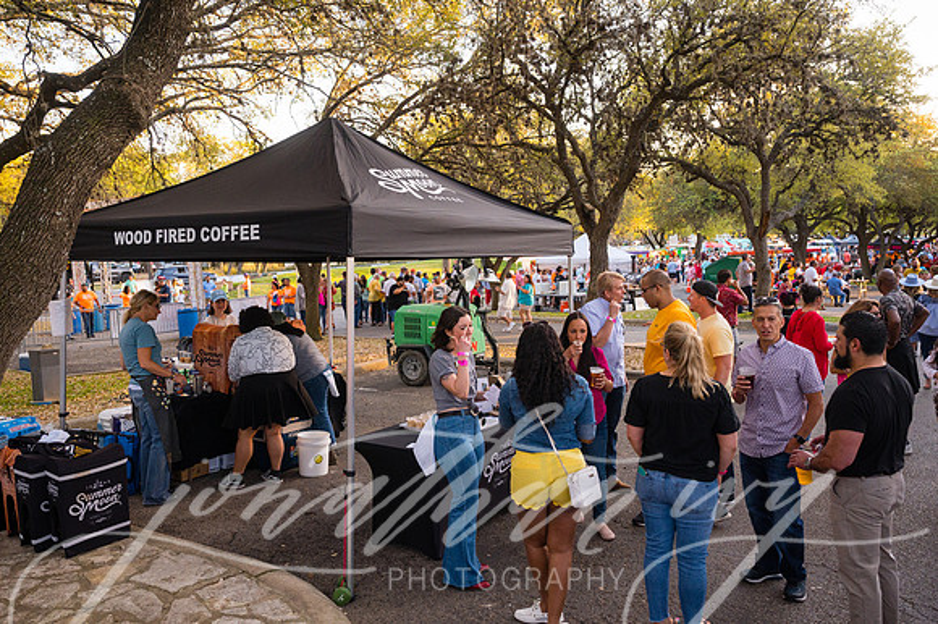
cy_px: 312
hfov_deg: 65.5
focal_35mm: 28
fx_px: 729
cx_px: 469
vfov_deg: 46.4
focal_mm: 28
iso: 1250
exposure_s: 1/800
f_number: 4
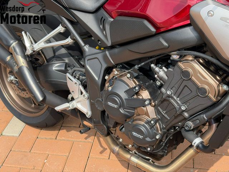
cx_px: 114
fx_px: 318
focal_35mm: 48
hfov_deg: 39.7
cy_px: 86
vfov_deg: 30.3
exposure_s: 1/2342
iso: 100
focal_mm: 6.76
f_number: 1.78
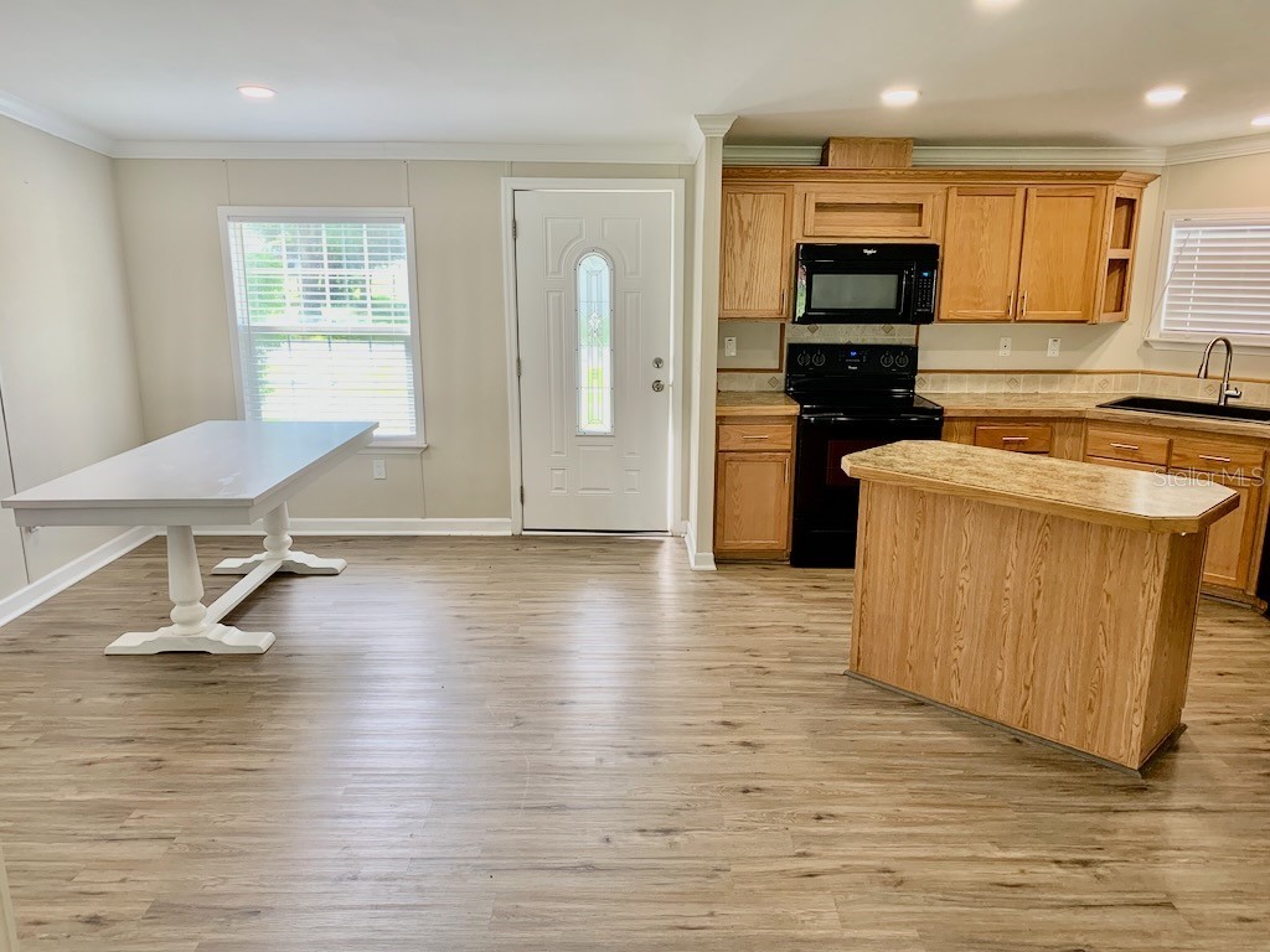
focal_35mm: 26
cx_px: 635
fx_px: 954
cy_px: 476
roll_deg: -2.4
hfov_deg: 67.3
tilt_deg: -8.0
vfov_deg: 53.1
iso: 64
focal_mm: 4.25
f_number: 1.8
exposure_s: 1/121
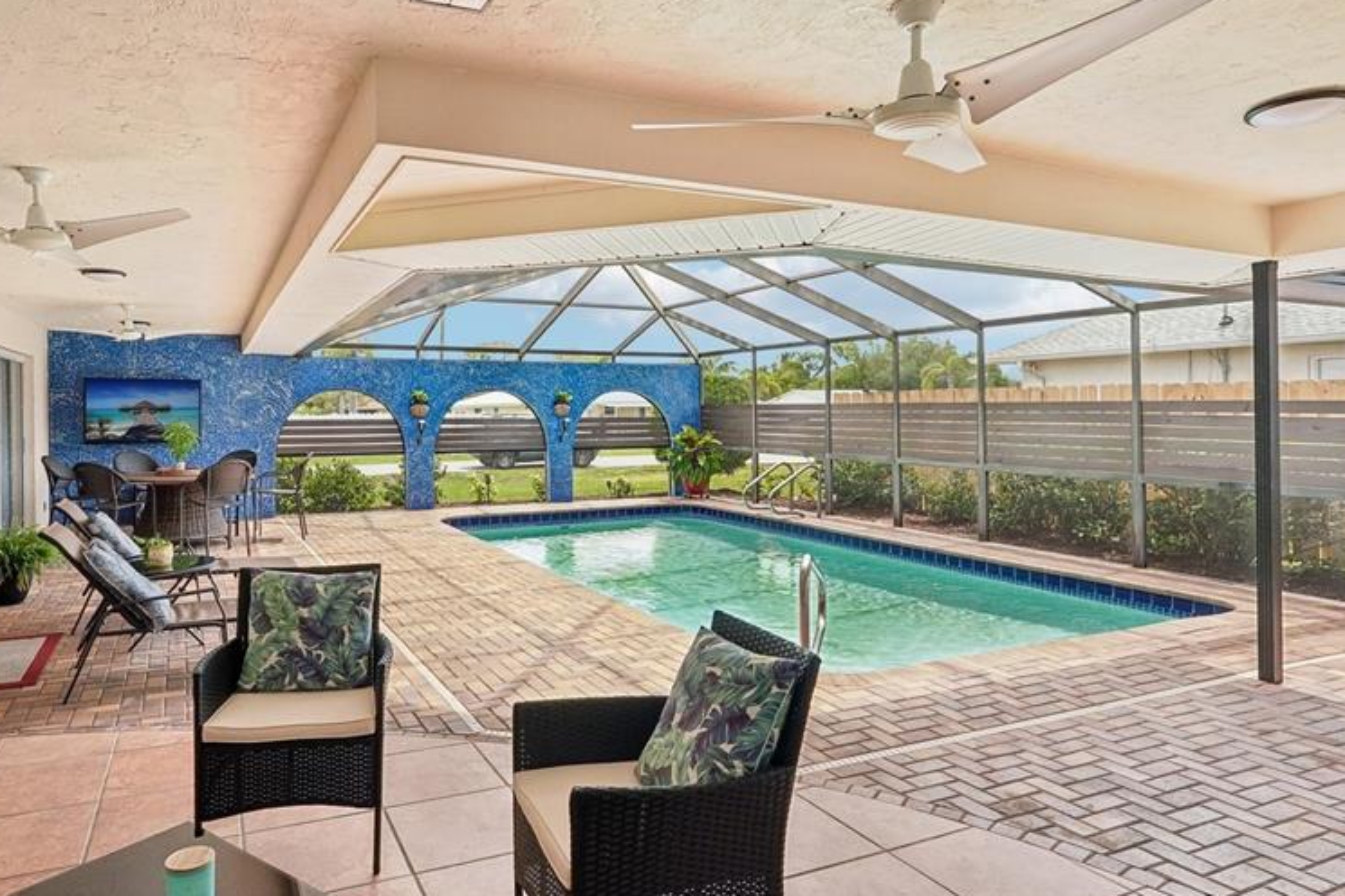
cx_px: 554
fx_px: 847
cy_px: 403
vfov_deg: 55.6
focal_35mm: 23
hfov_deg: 76.2
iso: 400
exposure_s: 1/250
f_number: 8
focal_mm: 16.5
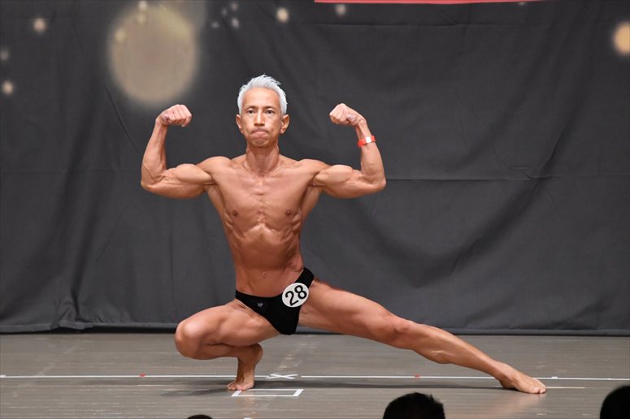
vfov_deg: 4.8
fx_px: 4985
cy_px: 210
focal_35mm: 285
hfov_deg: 7.2
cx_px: 315
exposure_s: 1/400
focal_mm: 190
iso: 6400
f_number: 5.6
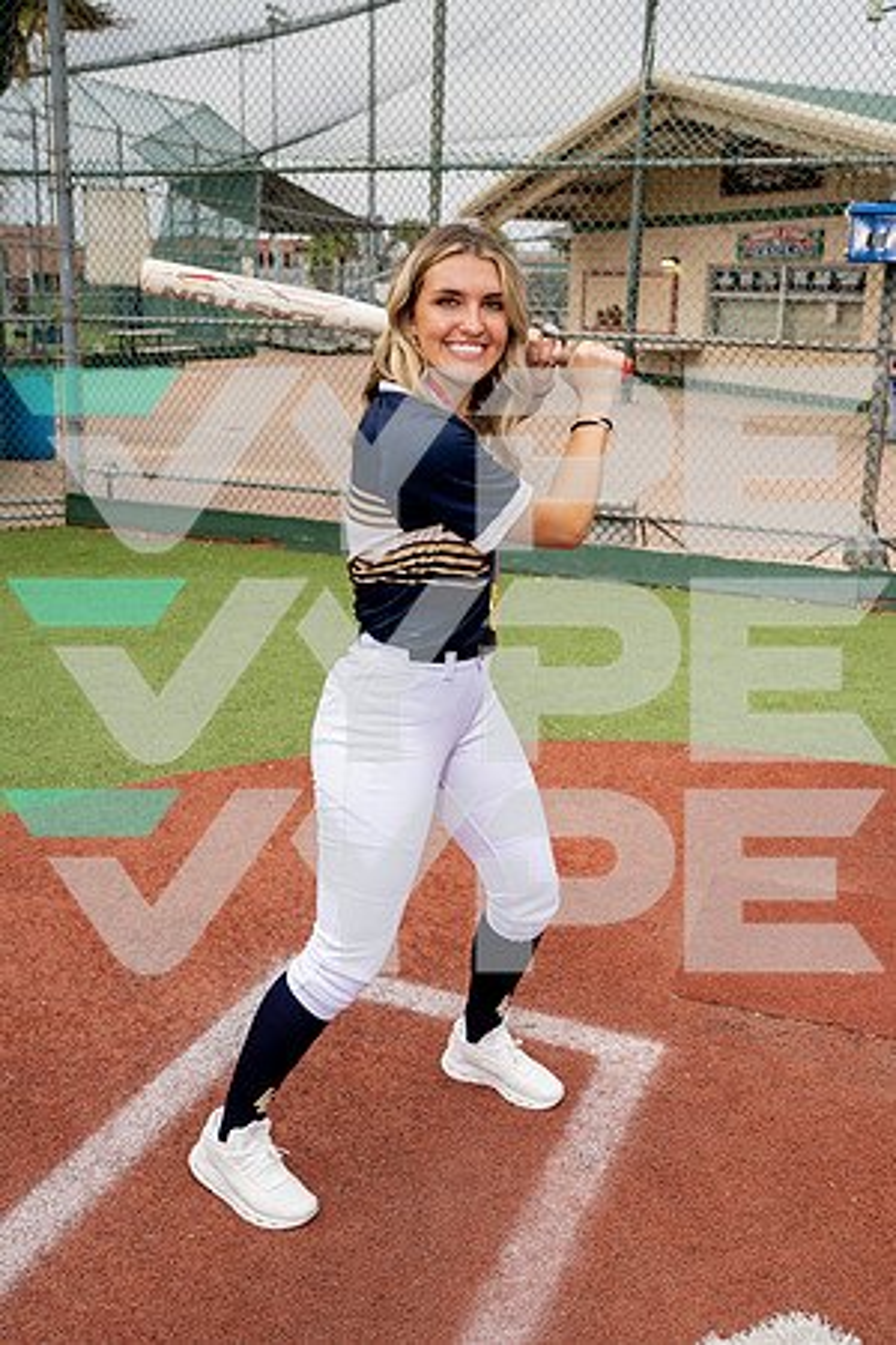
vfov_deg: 54.4
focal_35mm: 35
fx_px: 1307
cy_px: 672
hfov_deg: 37.9
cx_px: 448
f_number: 5
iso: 100
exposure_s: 1/250
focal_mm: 35
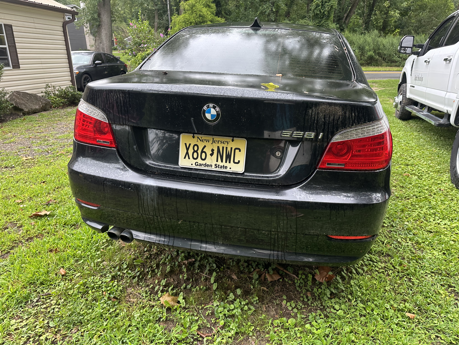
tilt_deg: -20.4
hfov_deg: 71.6
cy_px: 172
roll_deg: +1.4
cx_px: 230
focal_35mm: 24
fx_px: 318
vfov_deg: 56.8
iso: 125
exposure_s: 1/121
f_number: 1.78
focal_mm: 6.86
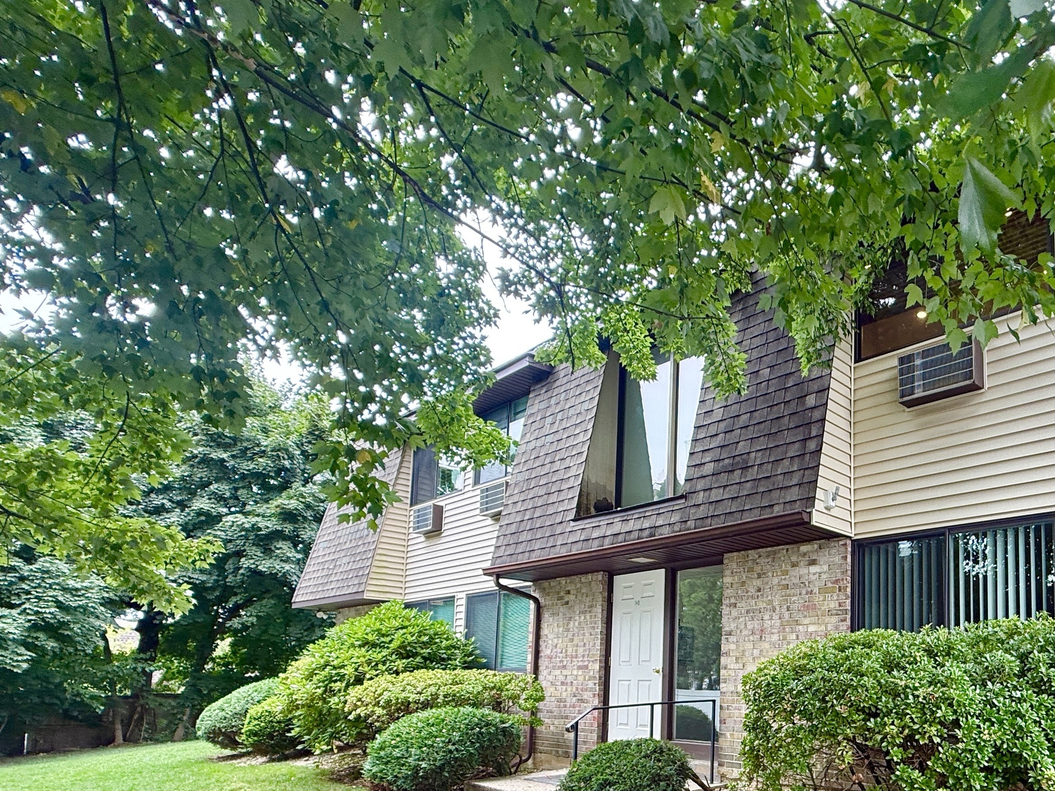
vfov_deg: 53.5
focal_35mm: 24
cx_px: 757
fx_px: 731
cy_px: 619
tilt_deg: +5.4
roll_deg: -1.5
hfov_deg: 68.2
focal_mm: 2.22
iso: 64
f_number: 2.2
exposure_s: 1/115
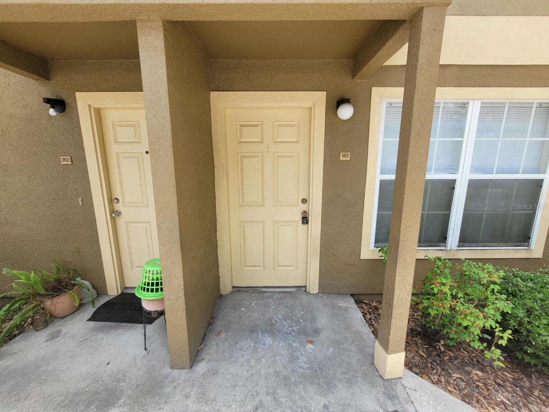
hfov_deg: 106.2
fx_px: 206
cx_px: 274
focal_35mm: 13
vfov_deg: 89.9
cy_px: 206
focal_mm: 1.74
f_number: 2.2
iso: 40
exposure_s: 1/322
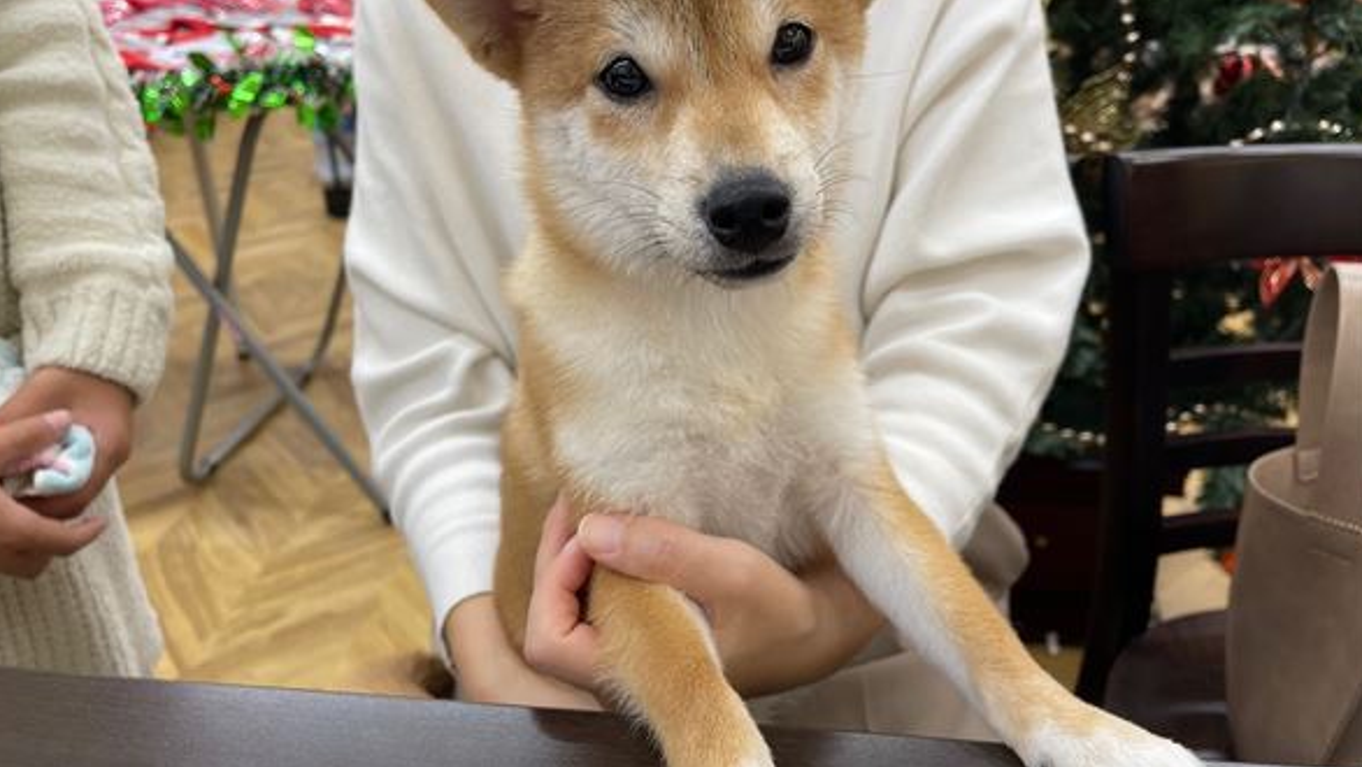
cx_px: 676
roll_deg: +1.3
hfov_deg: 66.1
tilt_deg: -25.1
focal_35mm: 29
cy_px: 370
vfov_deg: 40.2
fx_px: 1048
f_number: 1.6
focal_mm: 5.1
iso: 125
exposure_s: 1/120
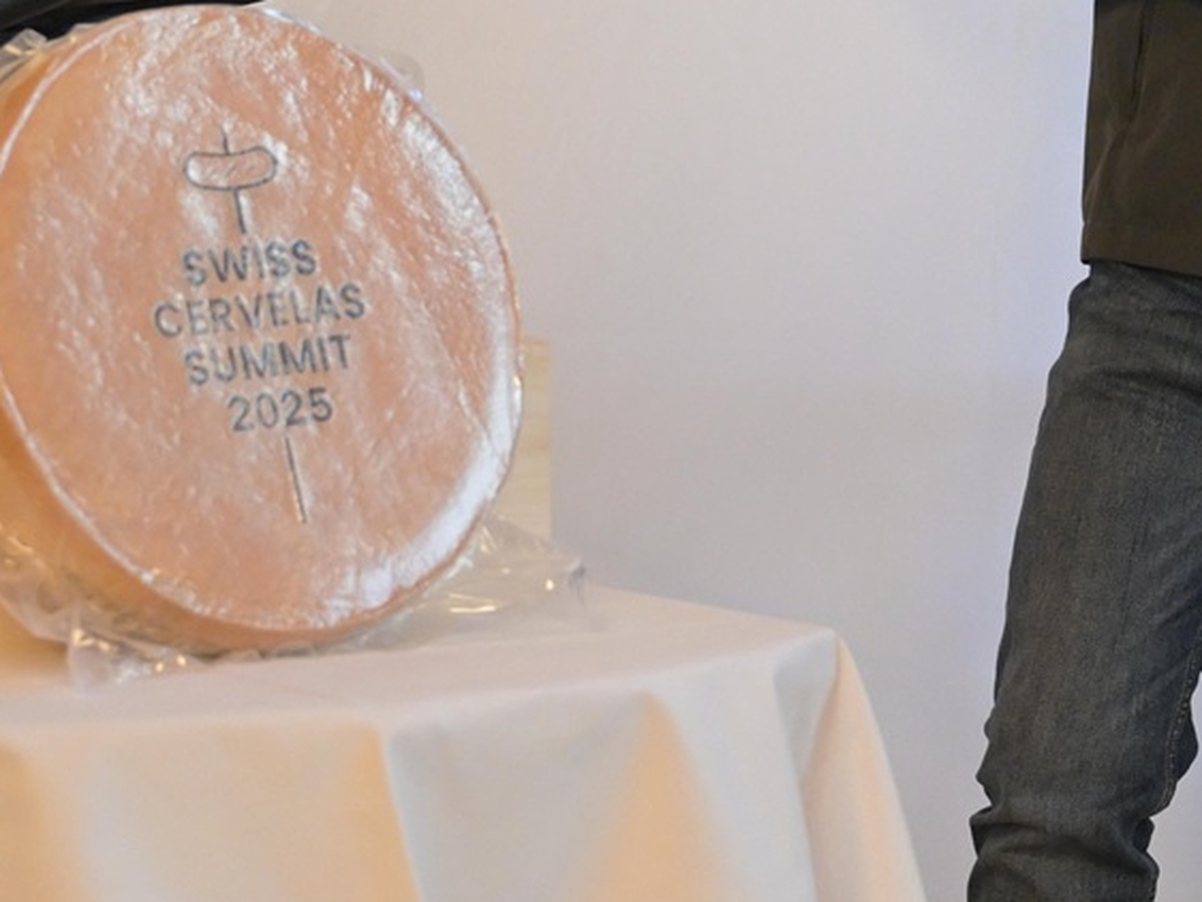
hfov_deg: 10.5
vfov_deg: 7.9
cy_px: -190
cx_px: 1131
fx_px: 6496
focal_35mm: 187
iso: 3200
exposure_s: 1/200
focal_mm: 53
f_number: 3.5
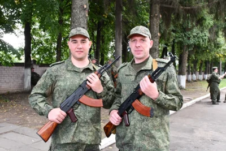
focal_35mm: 39
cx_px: 113
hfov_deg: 49.5
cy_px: 76
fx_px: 245
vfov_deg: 34.2
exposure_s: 1/400
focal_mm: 26
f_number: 10
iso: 5000
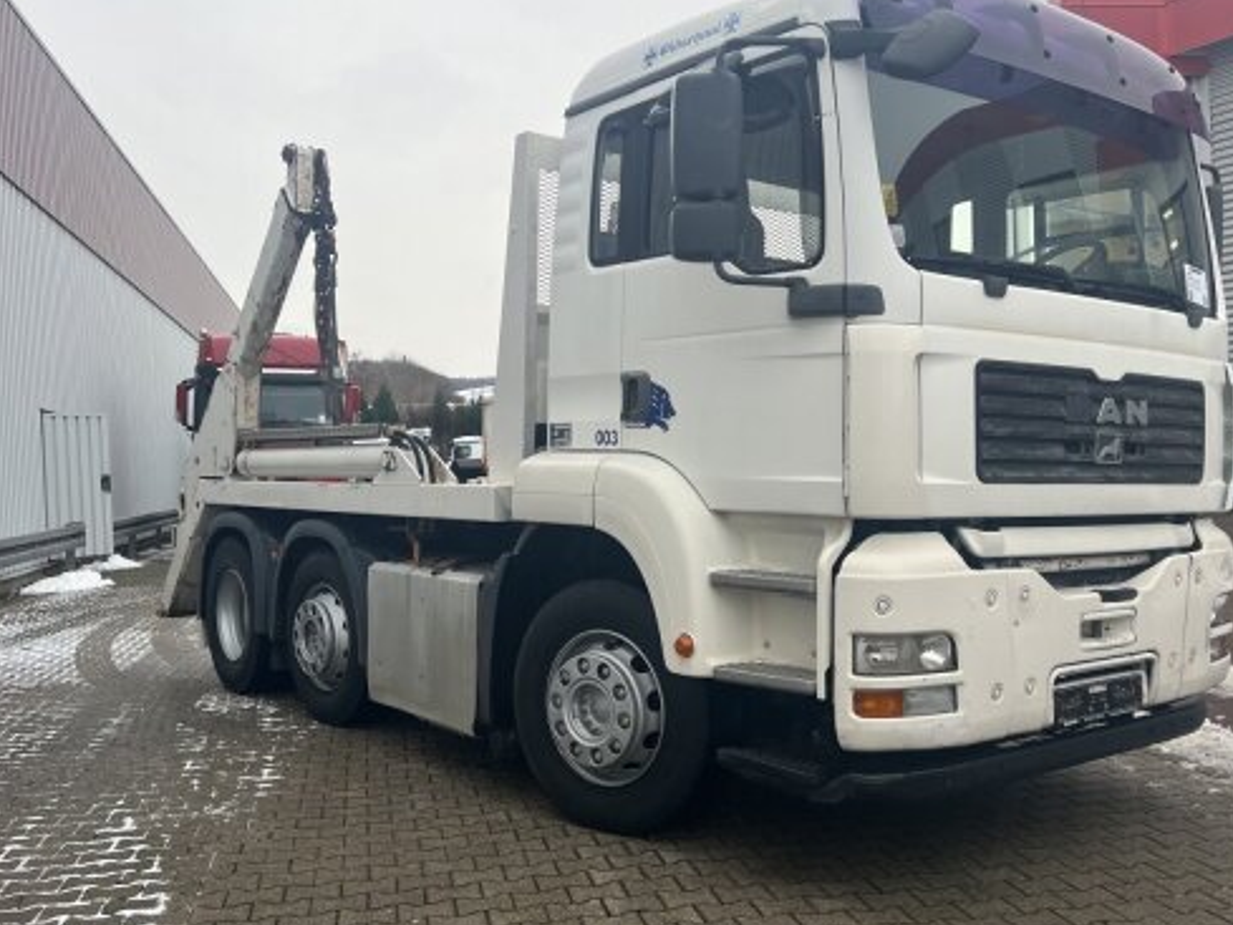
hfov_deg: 53.9
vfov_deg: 41.8
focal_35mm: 34
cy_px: 476
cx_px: 661
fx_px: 1211
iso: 50
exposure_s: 1/347
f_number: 1.5
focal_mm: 5.7
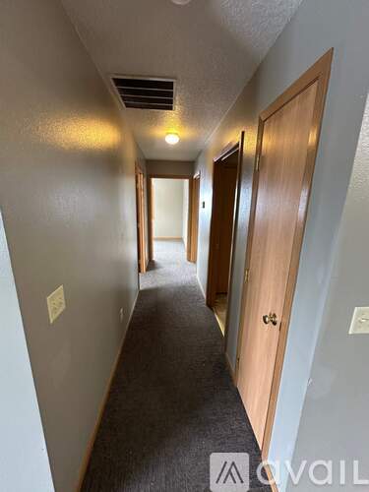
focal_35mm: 14
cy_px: 246
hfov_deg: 85.7
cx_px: 184
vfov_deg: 102.1
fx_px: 199
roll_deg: -1.8
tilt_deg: -13.0
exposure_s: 1/60
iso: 250
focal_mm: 2.22
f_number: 2.2
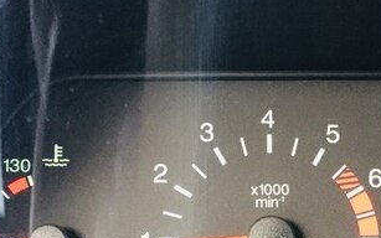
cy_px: 263
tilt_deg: -29.3
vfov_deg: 18.9
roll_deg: -1.7
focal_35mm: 66
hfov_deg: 30.5
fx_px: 685
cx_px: 292
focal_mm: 4.15
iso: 250
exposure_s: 1/20
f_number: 2.2
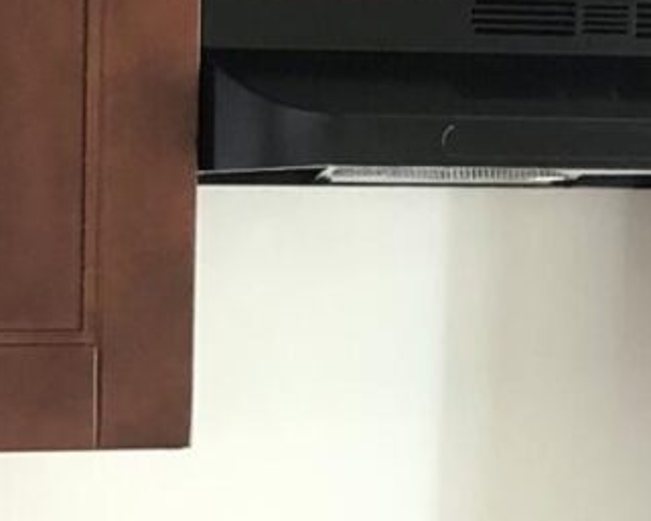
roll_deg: +0.2
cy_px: 1172
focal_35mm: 218
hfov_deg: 8.8
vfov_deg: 6.8
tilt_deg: -10.7
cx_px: -142
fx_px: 4202
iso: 40
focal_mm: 3.99
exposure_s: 1/17
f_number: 1.8
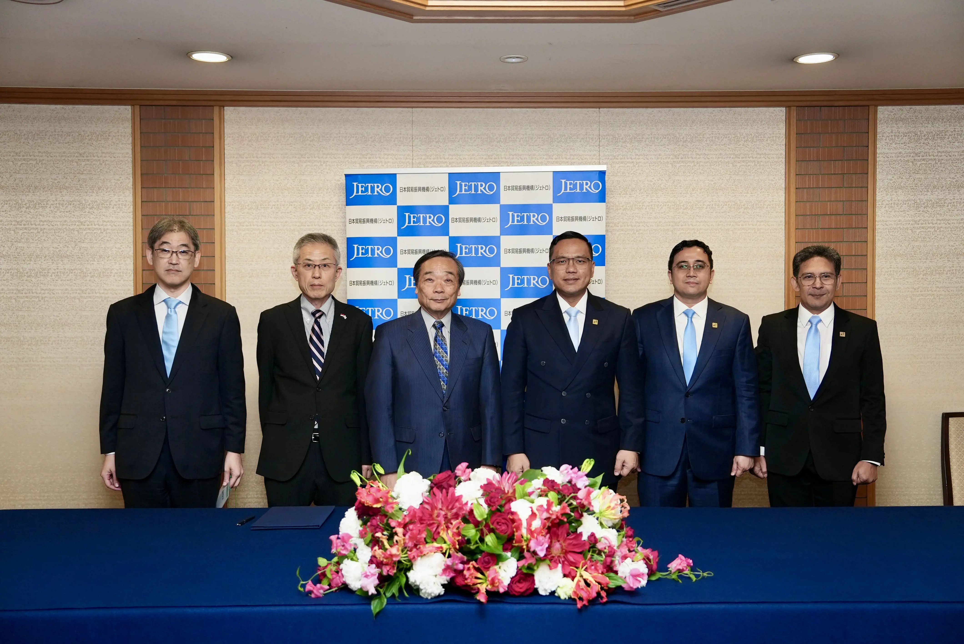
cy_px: 322
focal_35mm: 39
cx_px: 482
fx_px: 1045
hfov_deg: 49.5
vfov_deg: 34.3
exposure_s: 1/250
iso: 1600
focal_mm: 39
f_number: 2.8
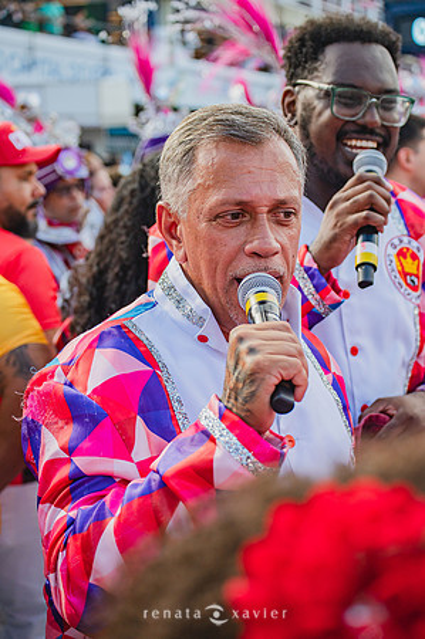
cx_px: 212
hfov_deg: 19.4
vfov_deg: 28.9
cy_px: 320
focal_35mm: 70
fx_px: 1242
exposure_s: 1/1600
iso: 400
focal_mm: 70
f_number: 5.6
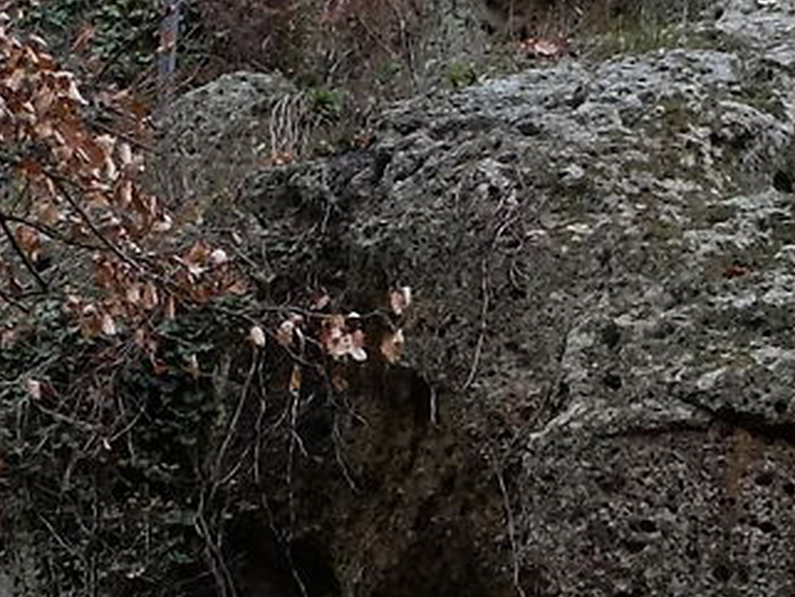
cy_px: 369
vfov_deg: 4.2
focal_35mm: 352
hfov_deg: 5.6
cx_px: 966
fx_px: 8087
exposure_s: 1/125
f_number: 8
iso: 800
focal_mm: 32.5
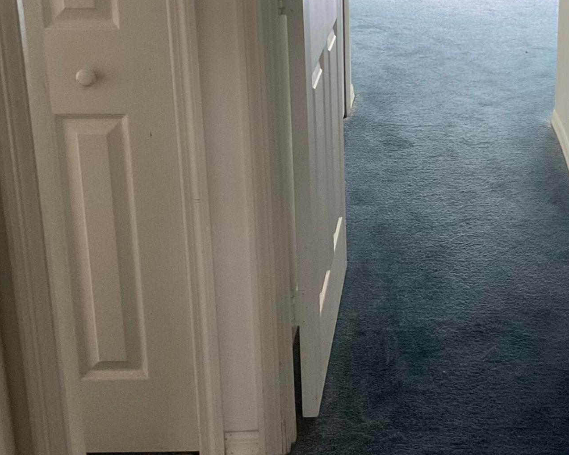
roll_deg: -1.4
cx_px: 495
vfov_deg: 23.5
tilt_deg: -17.0
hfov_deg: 28.6
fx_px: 1078
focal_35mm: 64
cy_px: 84
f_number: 1.8
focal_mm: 3
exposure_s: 1/60
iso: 125
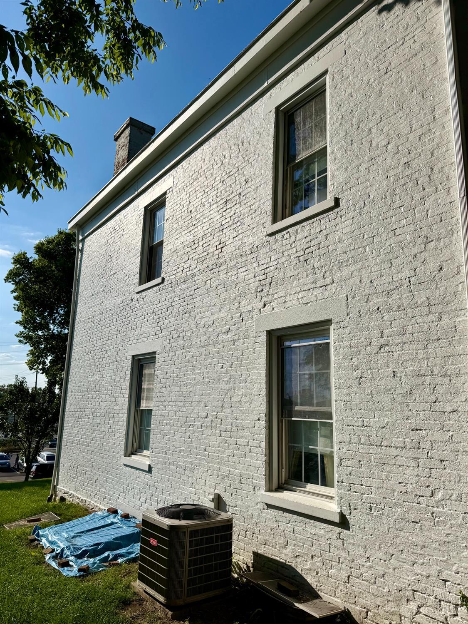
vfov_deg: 71.6
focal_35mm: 24
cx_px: 234
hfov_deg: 56.8
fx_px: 432
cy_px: 312
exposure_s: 1/14286
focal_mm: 6.76
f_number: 1.78
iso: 80
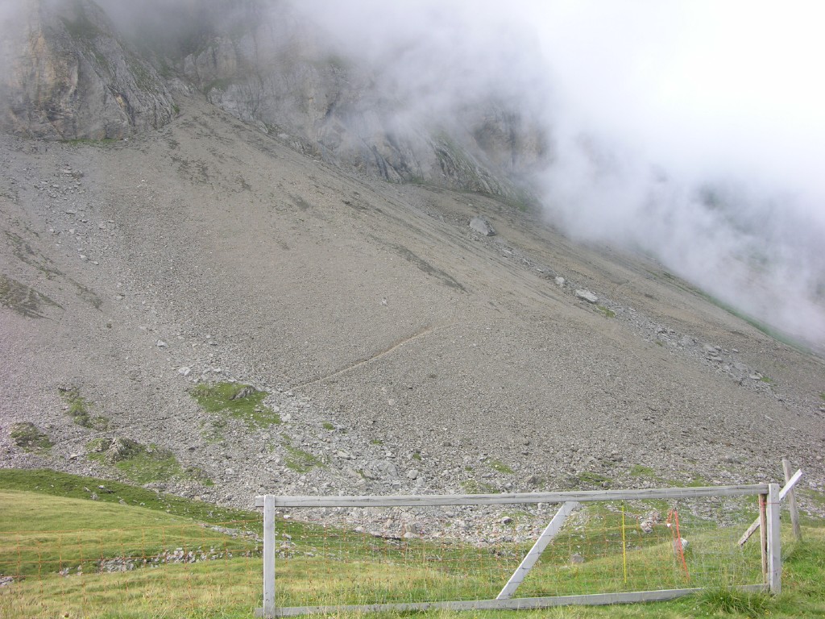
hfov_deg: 47.9
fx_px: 929
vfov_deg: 36.8
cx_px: 412
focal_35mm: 39
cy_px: 310
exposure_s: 1/109
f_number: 4.1
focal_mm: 10
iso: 50
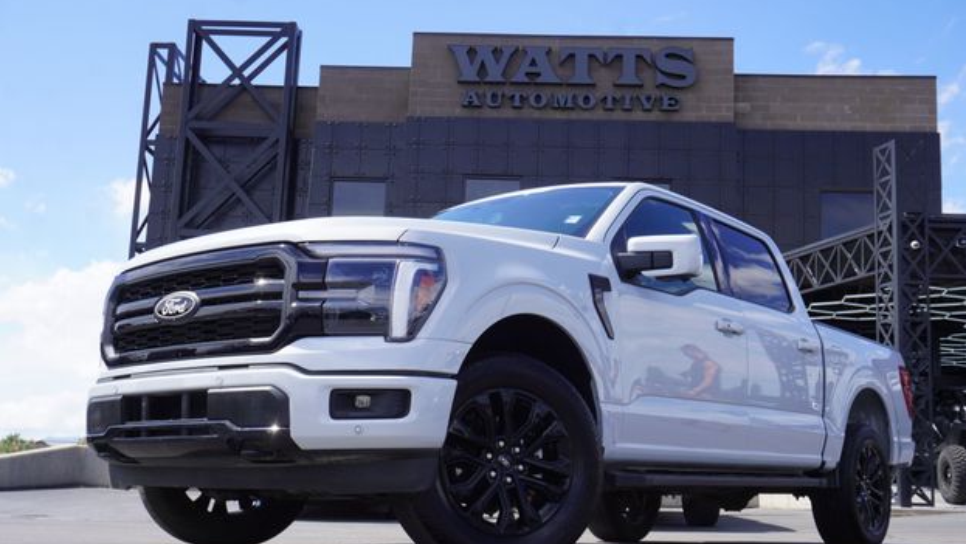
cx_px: 495
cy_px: 321
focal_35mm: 42
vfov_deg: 28.3
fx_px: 1076
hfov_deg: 48.3
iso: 100
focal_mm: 26
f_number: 9
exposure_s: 1/125
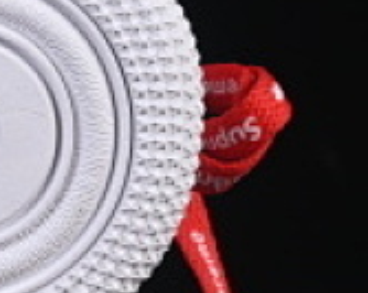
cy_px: -134
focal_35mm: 456
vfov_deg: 3.4
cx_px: -677
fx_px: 4958
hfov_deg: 4.1
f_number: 8
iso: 160
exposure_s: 1/100
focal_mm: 50
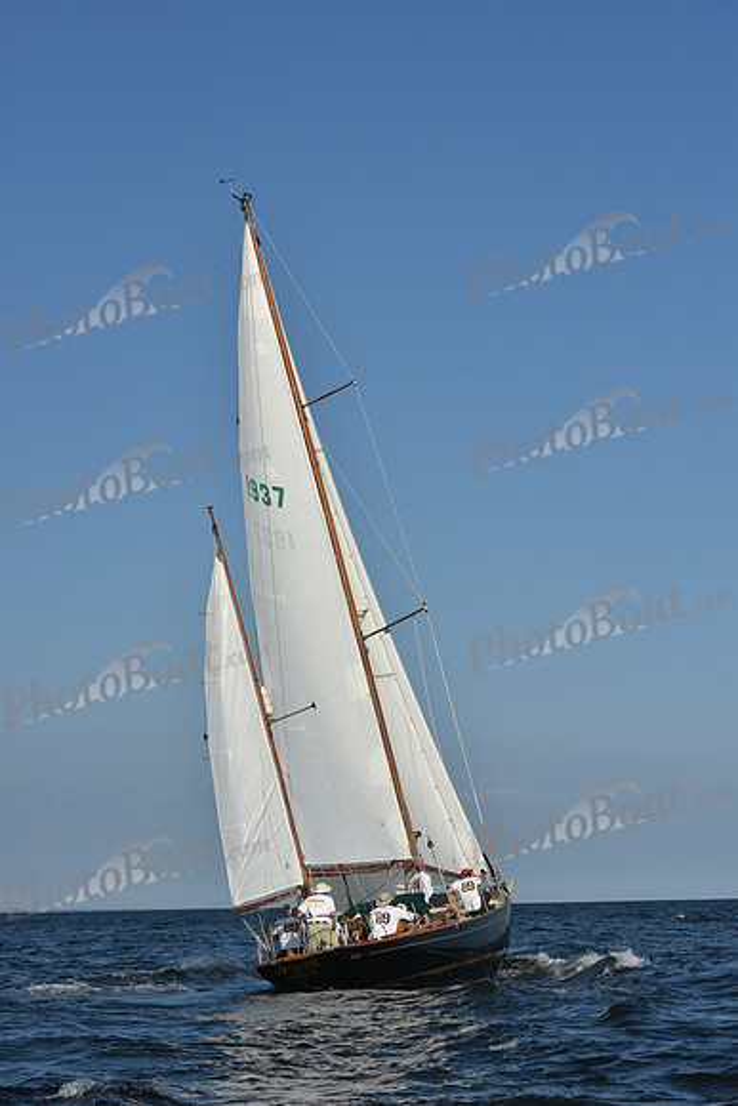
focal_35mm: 70
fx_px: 2151
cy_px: 553
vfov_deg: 28.8
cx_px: 369
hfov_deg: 19.5
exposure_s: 1/1250
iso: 320
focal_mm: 70
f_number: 11
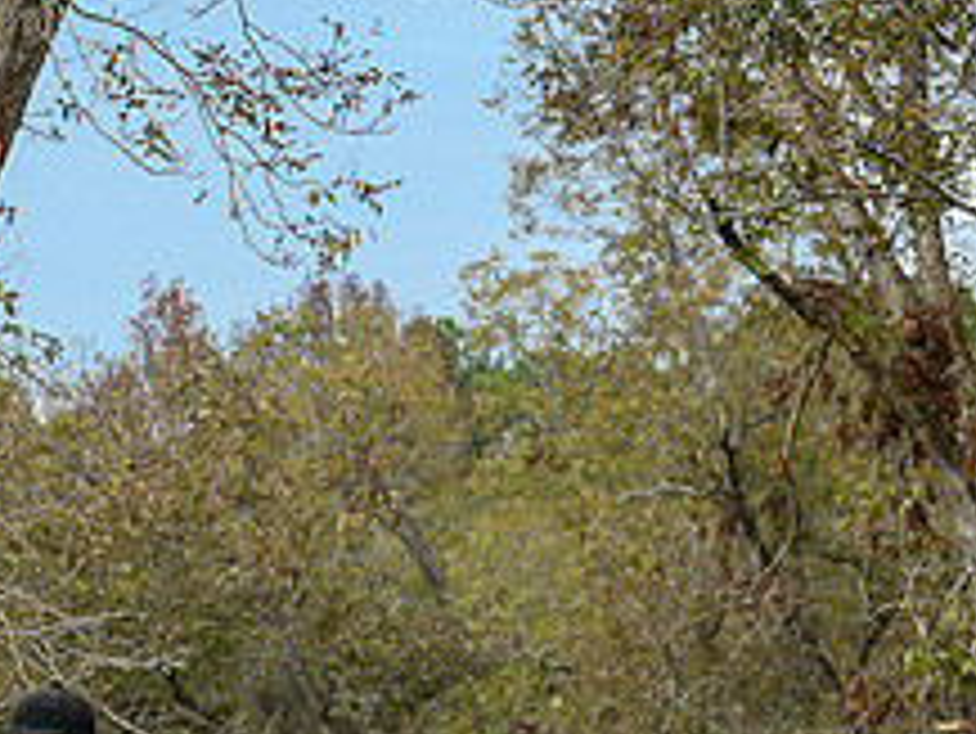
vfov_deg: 5.2
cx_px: 262
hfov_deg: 7.0
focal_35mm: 284
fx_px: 8012
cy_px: 1002
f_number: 6.3
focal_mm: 95
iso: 400
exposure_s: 1/500
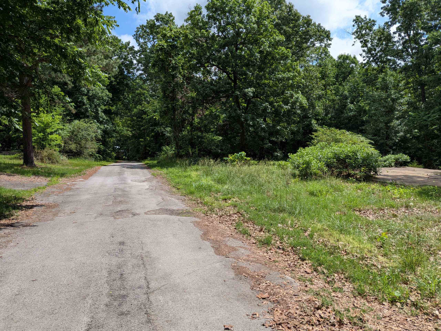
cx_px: 220
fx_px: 306
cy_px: 166
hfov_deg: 71.6
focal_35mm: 24
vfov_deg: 56.8
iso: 29
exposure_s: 1/1404
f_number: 1.7
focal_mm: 4.53
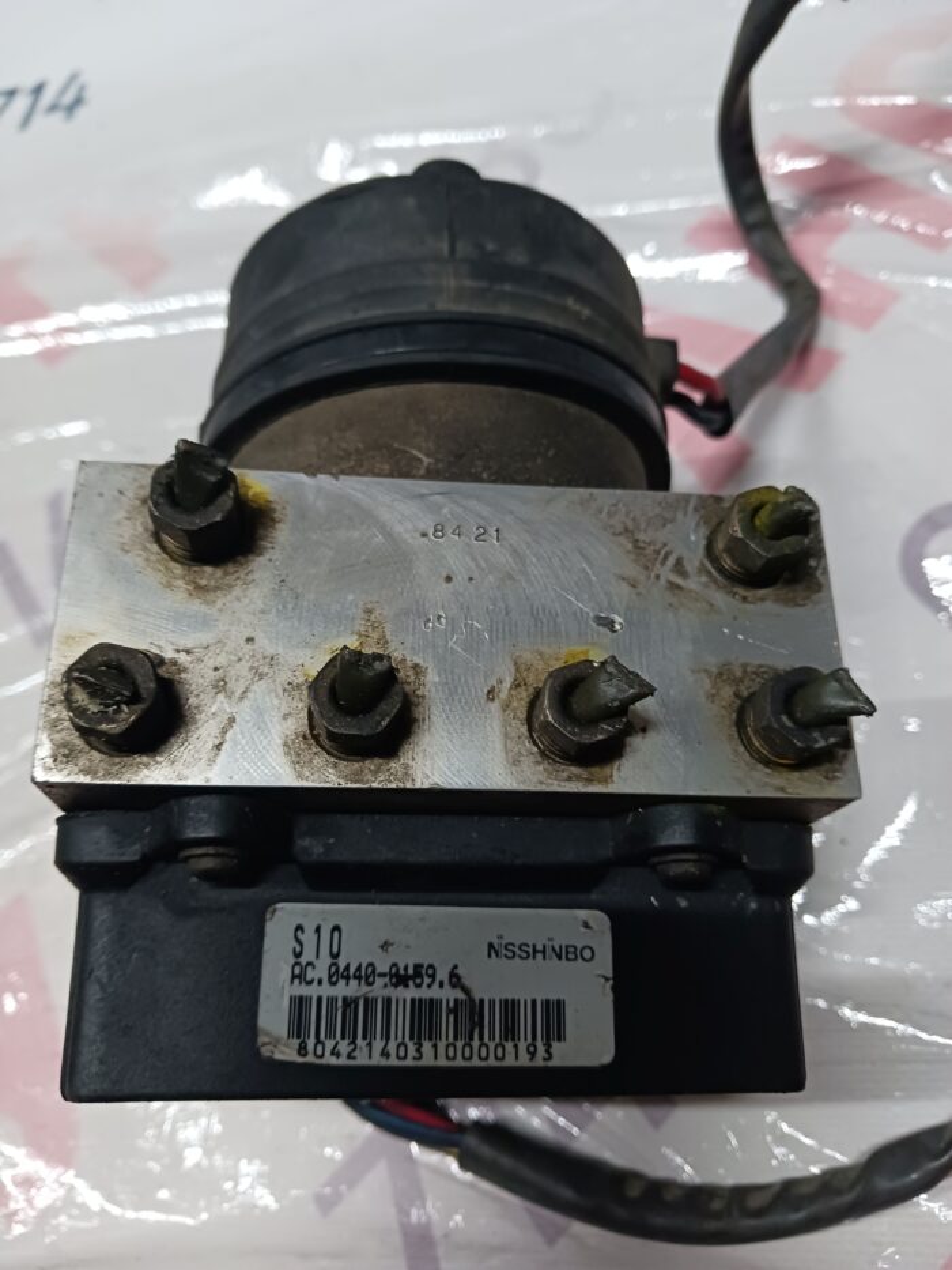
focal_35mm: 27
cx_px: 476
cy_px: 635
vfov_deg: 65.3
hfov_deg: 51.4
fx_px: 990
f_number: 1.8
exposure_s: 1/25
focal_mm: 4
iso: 320
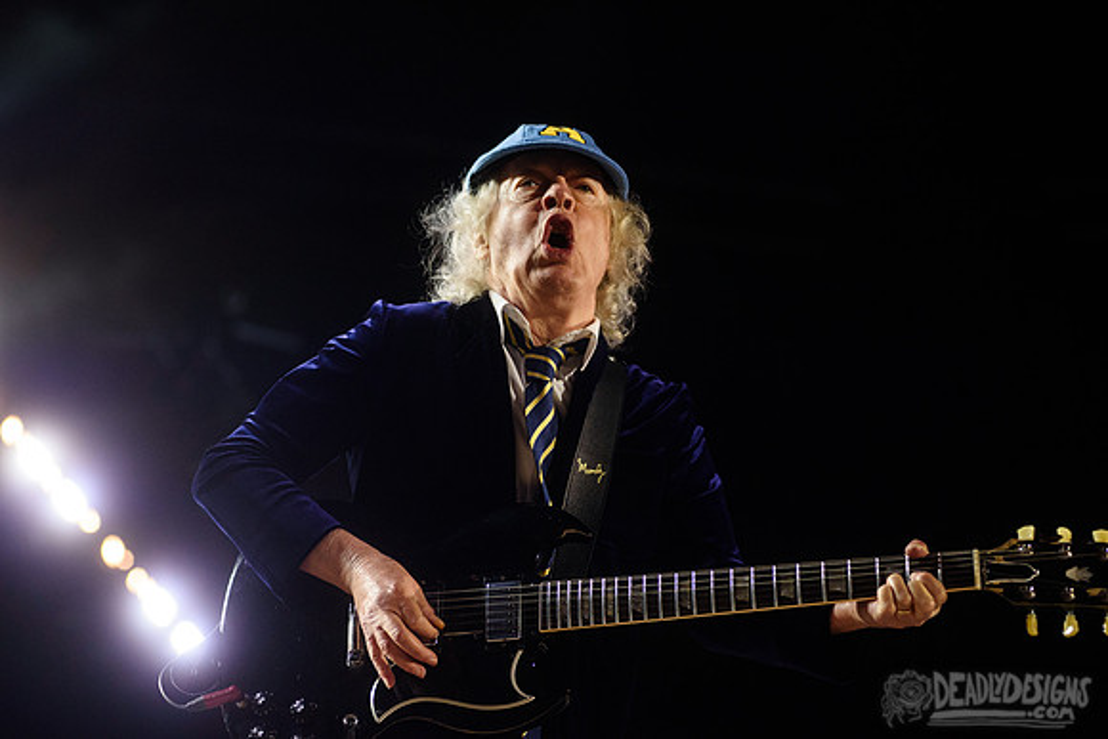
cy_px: 337
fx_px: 2681
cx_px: 505
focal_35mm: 87
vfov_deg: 15.7
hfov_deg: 23.3
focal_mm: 80
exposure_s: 1/800
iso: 2500
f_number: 4
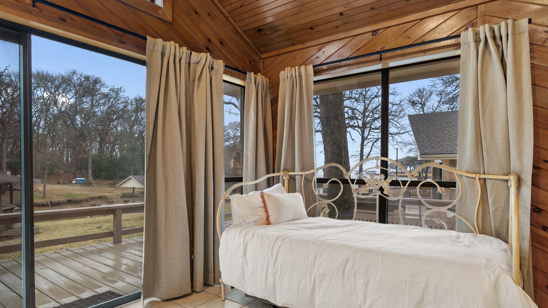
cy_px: 173
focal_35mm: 21
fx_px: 305
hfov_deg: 83.8
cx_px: 285
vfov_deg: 53.5
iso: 250
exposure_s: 4
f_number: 10
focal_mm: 19
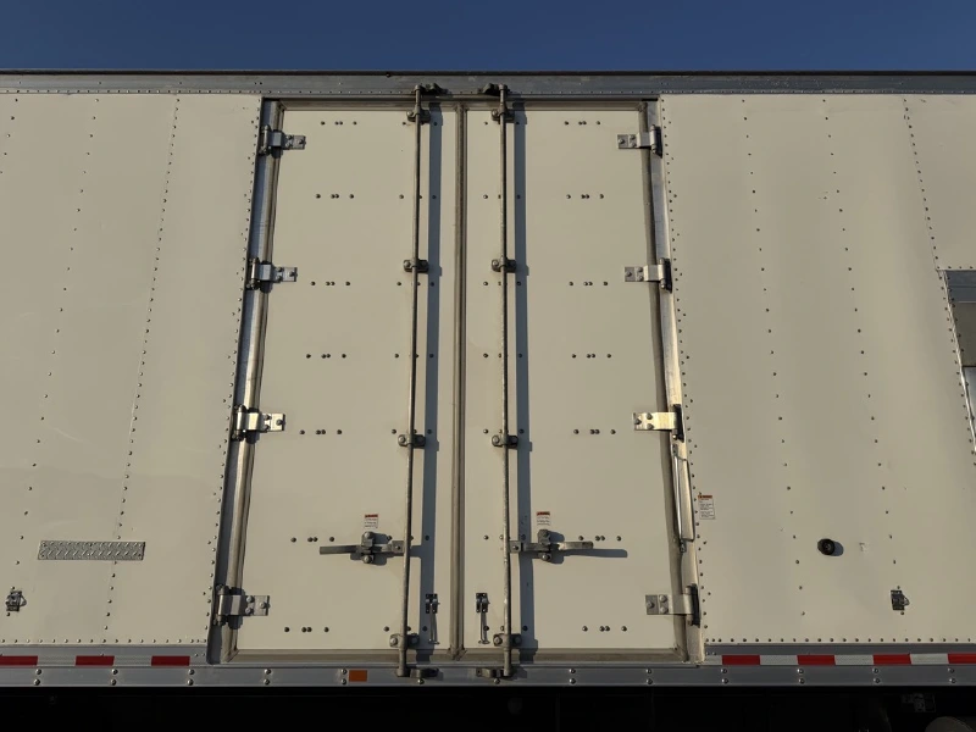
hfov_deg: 71.6
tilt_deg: +15.4
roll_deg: +0.0
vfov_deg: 56.8
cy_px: 366
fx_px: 677
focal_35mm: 24
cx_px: 488
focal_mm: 6.76
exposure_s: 1/10309
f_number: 1.78
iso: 100
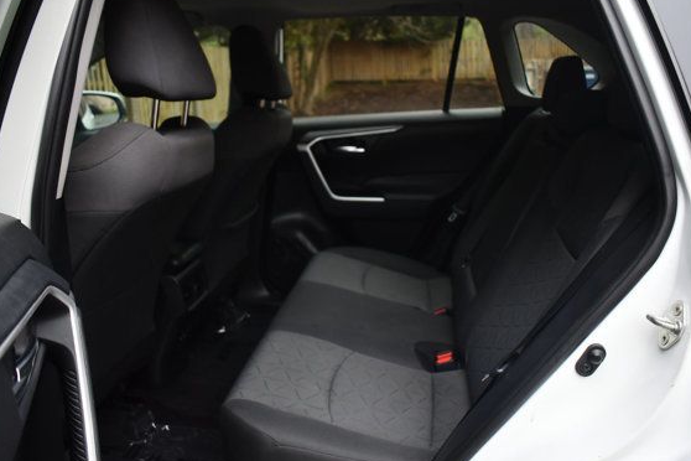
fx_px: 595
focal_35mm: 31
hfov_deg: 60.3
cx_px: 350
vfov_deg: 42.3
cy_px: 226
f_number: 3.5
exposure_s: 1/250
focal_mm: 18
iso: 450
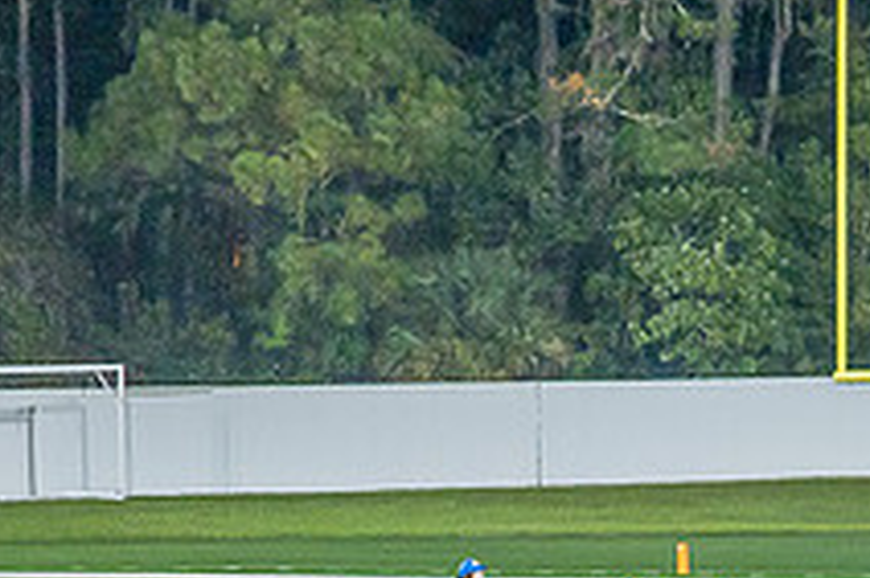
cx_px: 780
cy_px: 664
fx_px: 7920
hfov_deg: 6.3
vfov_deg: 4.2
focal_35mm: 328
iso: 2000
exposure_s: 1/200
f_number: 4
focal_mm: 120
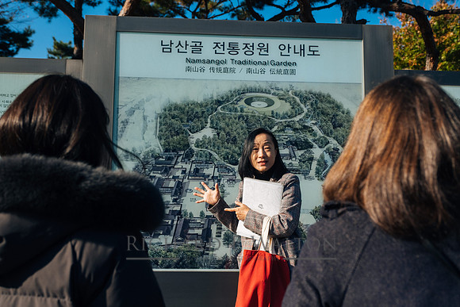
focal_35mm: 39
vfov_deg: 34.2
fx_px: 498
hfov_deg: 49.5
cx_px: 230
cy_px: 154
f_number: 3.2
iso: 400
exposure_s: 1/4000
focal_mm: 25.7
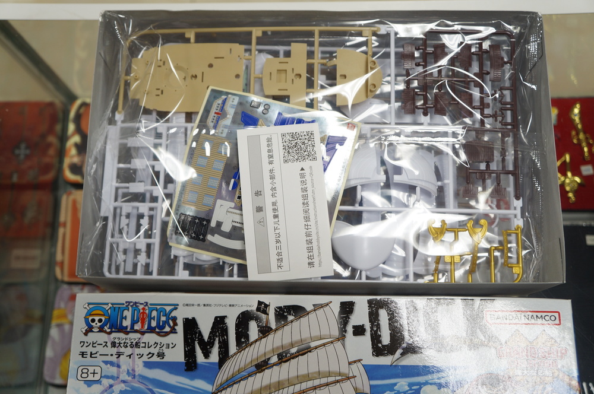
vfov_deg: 34.1
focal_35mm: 39
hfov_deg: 49.6
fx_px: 643
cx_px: 297
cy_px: 197
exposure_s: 1/30
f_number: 4
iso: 250
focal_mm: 26
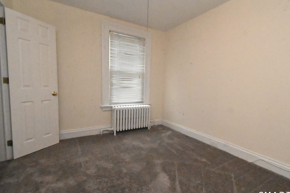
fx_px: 129
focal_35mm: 16
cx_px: 150
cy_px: 97
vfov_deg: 73.7
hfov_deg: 96.7
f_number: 20
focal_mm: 10
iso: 45600
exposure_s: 1/160
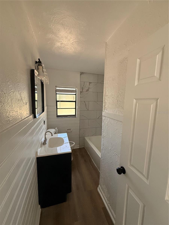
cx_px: 84
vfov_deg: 102.1
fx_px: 91
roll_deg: -1.3
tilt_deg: -7.2
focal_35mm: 14
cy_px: 112
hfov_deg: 85.7
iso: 320
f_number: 2.2
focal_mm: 2.22
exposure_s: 1/90
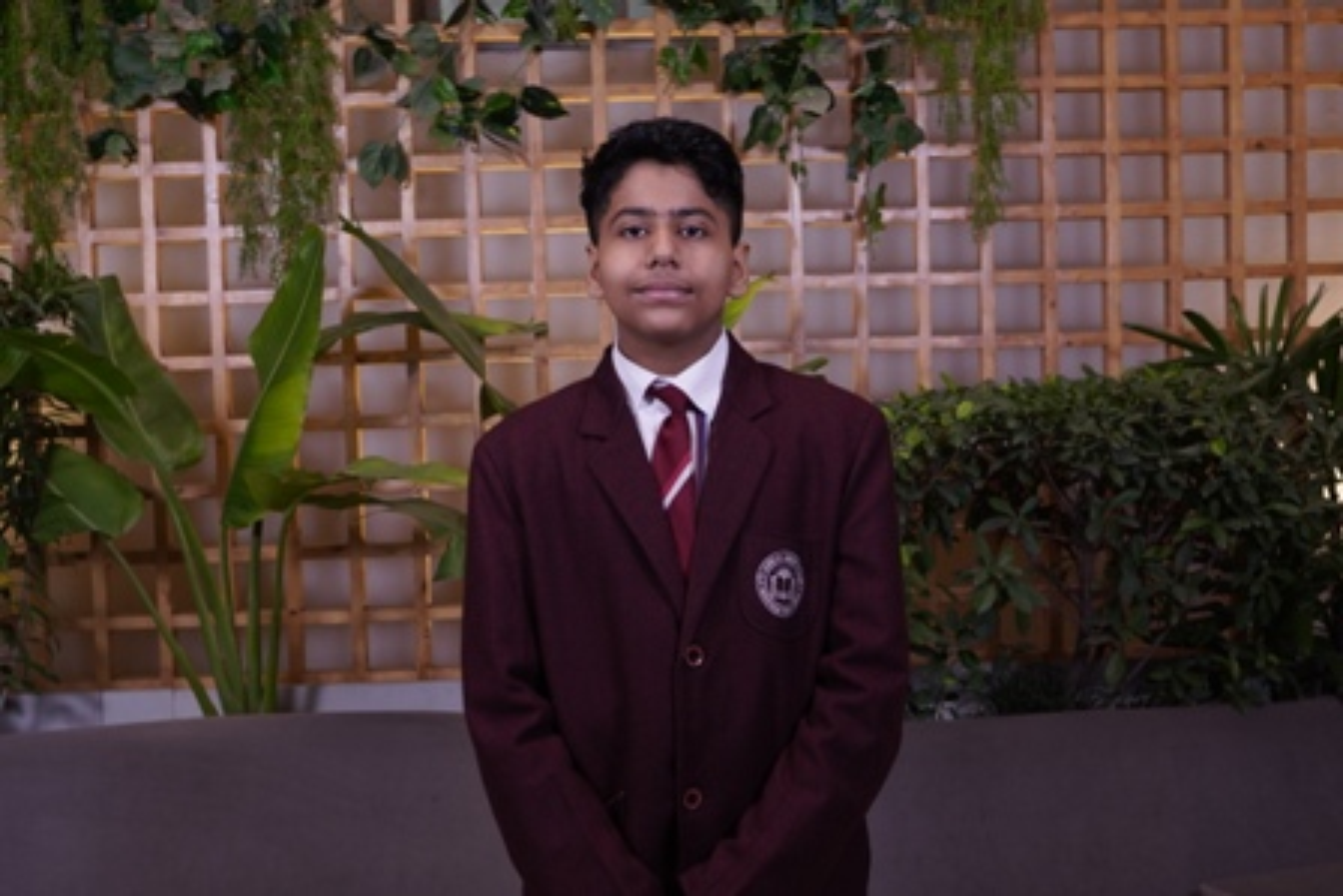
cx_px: 672
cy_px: 448
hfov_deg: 46.4
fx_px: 1567
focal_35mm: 42
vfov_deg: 31.9
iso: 400
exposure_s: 1/125
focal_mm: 28
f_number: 5
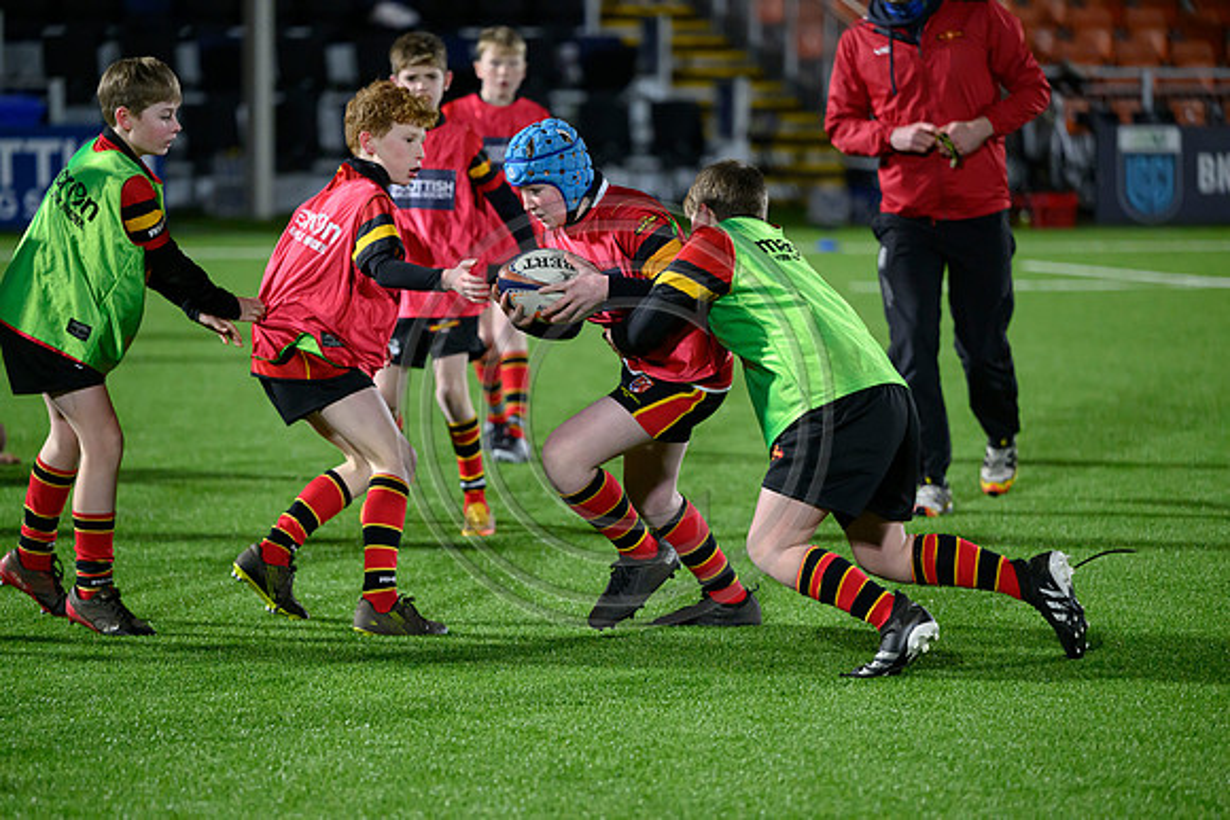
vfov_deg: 8.6
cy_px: 410
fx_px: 5468
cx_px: 615
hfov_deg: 12.8
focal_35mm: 160
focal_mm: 160
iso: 6400
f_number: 3.2
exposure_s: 1/1600
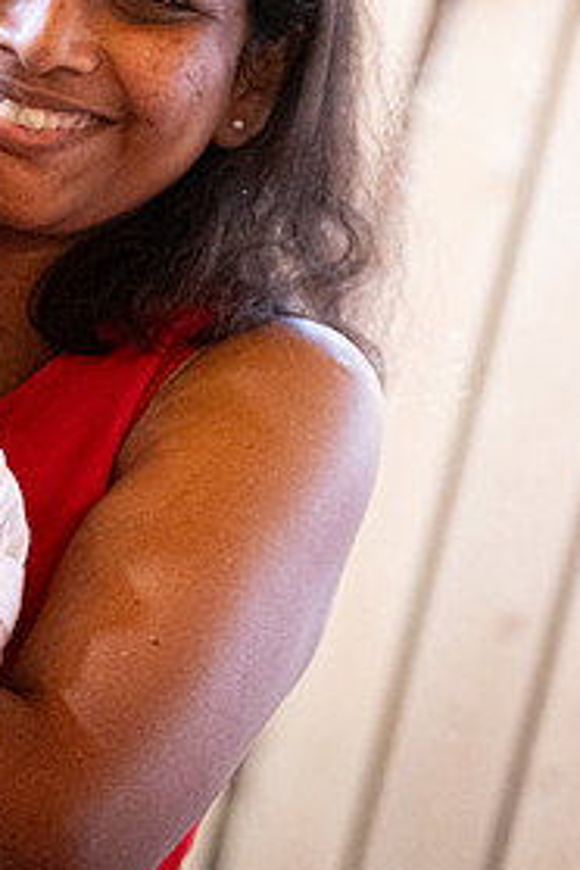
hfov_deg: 5.9
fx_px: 5630
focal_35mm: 233
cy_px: 298
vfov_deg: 8.8
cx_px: -181
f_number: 2.8
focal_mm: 74.4
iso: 3200
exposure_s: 1/60
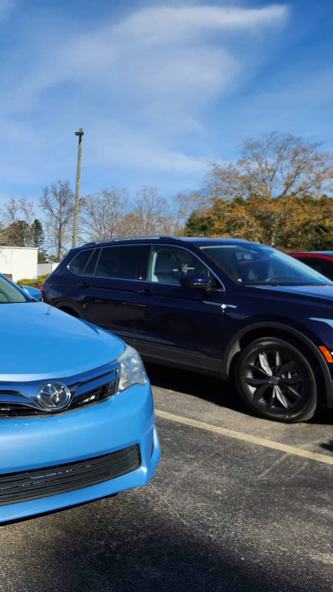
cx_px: -29
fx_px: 534
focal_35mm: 34
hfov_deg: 31.0
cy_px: 293
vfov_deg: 58.0
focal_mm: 5.4
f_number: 1.8
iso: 20
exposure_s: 1/2198
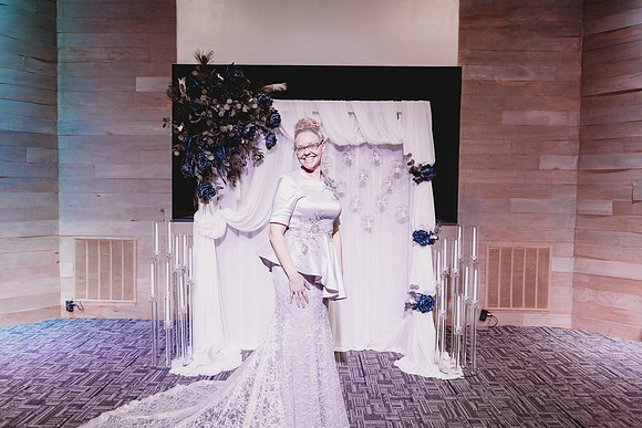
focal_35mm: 25
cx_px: 315
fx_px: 443
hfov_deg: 71.9
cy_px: 214
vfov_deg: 51.6
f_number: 2.2
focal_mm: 24
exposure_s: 1/125
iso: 400
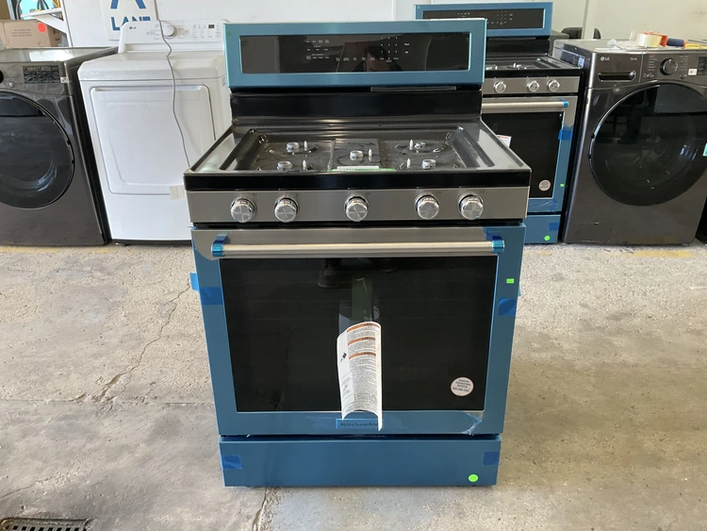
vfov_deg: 48.3
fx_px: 592
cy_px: 266
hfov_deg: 61.6
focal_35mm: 29
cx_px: 354
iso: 125
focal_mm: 3
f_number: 1.8
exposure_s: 1/60
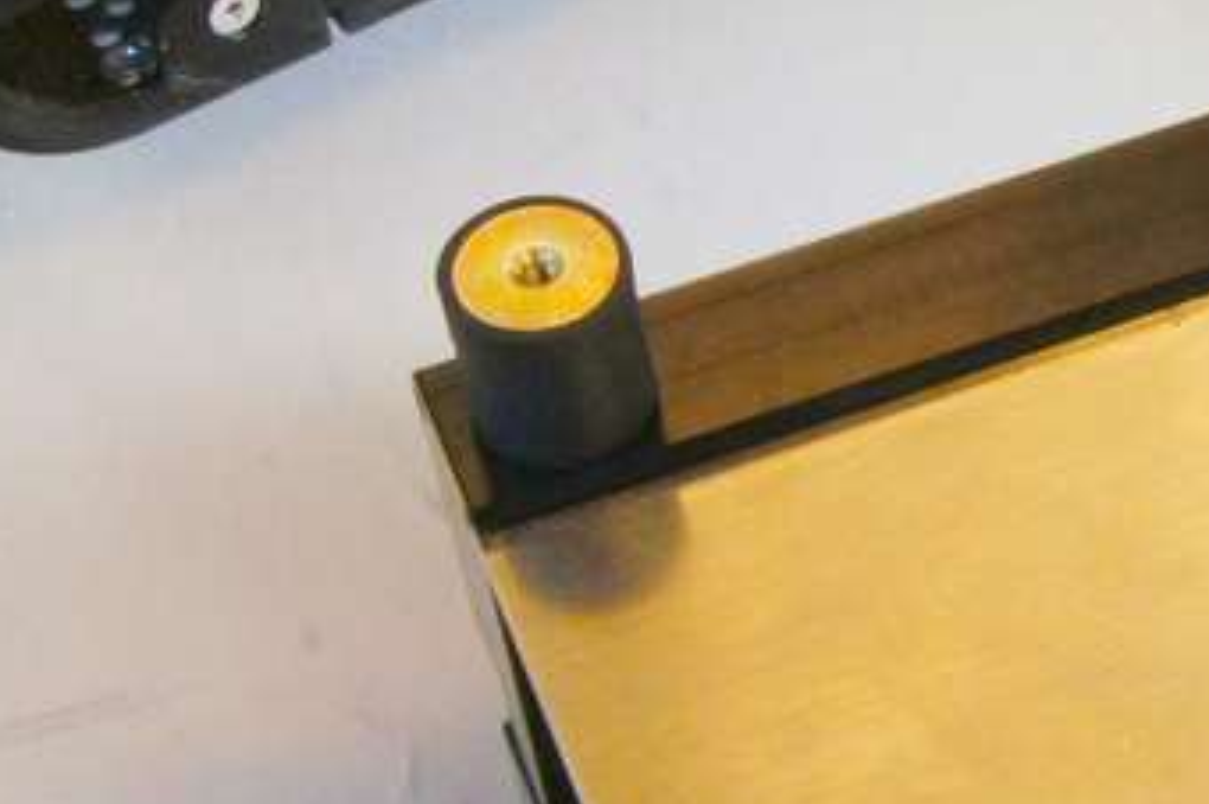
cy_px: 784
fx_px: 5335
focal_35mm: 159
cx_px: 1522
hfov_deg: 12.6
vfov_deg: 8.6
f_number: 25
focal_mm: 30
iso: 800
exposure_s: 1/6
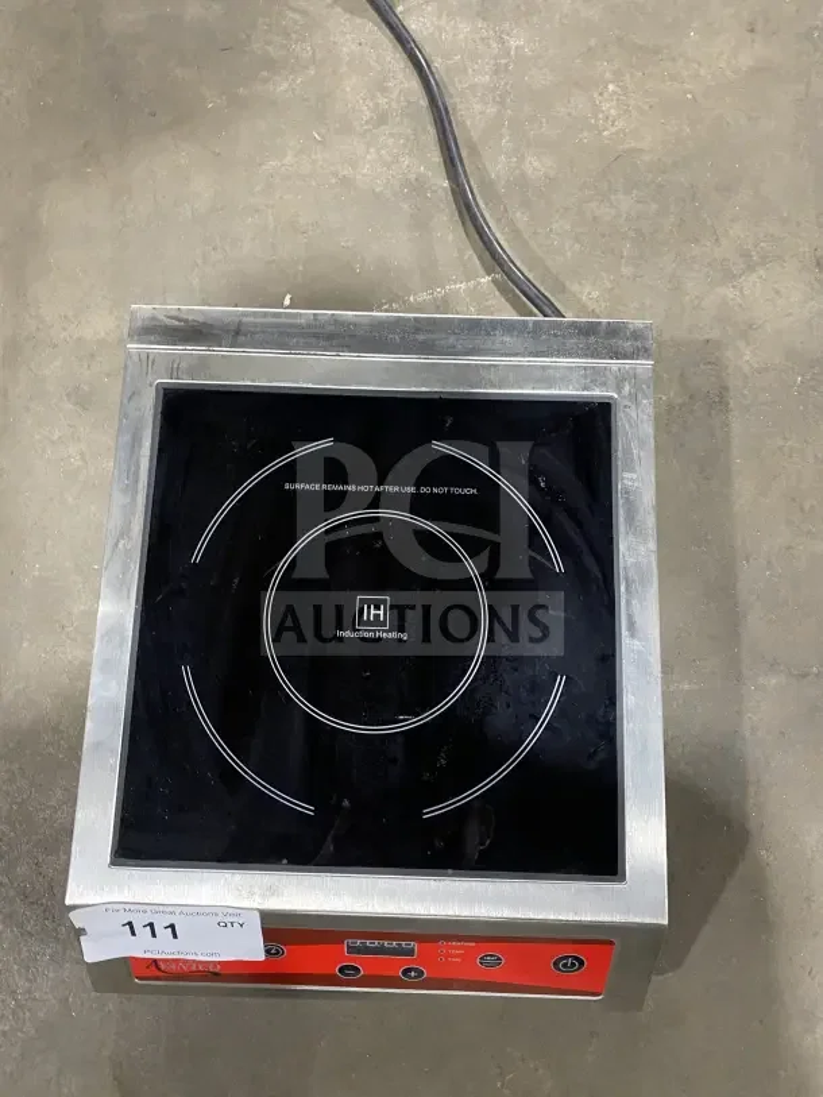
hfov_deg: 53.1
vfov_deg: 67.3
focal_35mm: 26
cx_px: 412
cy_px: 548
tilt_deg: -79.4
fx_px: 824
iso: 500
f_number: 1.8
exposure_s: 1/60
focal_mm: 4.25
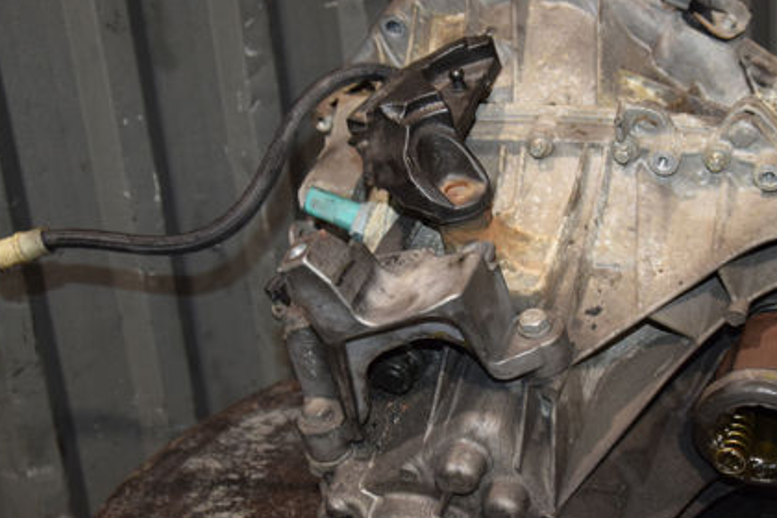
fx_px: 1381
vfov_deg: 21.2
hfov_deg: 31.2
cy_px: 285
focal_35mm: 64
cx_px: 509
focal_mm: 28
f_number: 5
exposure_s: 1/60
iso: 800
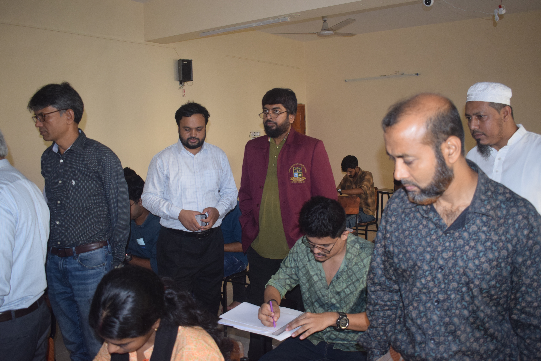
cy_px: 180
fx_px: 541
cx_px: 270
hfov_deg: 53.1
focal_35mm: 36
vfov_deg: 36.9
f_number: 3.8
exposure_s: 1/60
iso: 900
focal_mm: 24
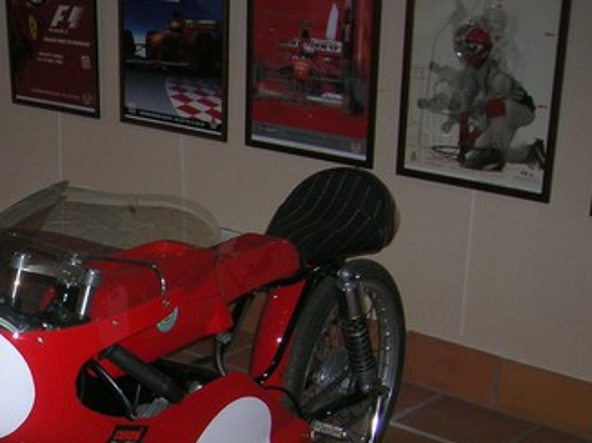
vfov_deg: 19.3
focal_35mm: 74
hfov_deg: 24.8
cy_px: 442
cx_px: -30
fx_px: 1265
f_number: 2.9
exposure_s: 1/60.1
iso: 52
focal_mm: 5.7
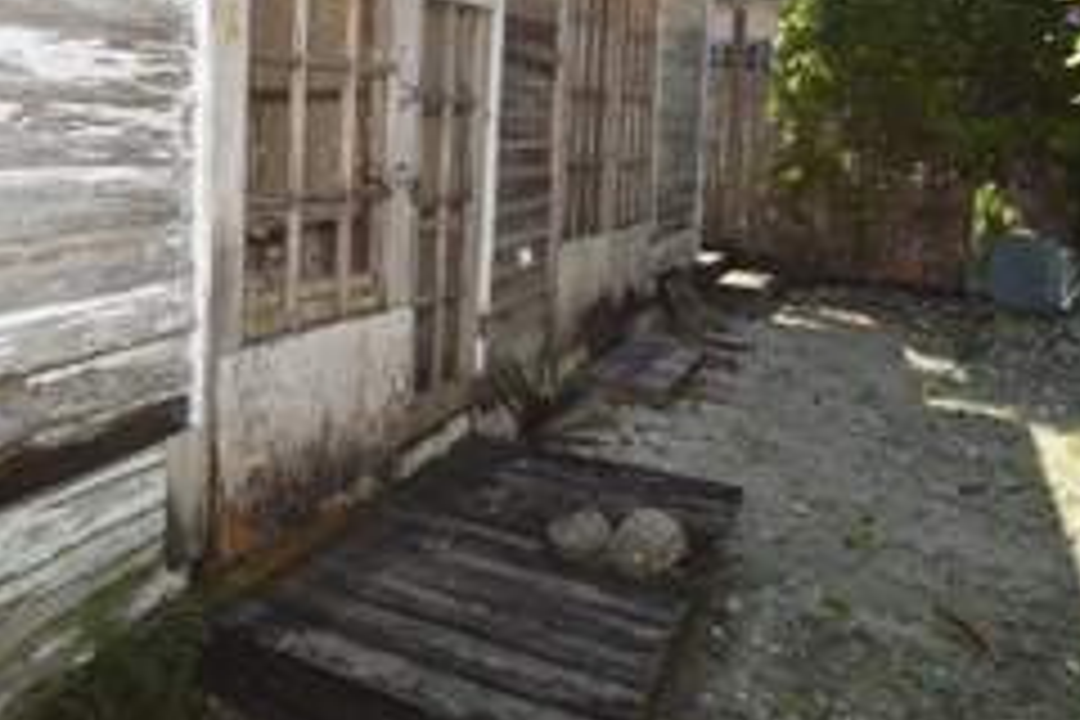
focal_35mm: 30
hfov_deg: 60.2
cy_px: 189
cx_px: 346
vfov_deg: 42.4
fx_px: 900
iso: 100
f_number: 6.3
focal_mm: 10
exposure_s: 1/200
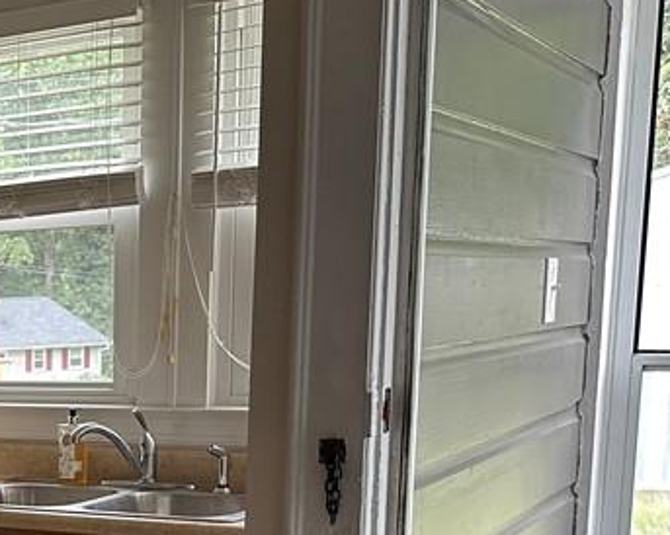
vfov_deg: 21.0
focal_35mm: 70
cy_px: 553
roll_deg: +1.0
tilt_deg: -10.3
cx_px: -184
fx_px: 1387
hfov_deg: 24.1
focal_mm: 6.86
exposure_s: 1/92
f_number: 1.78
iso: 250
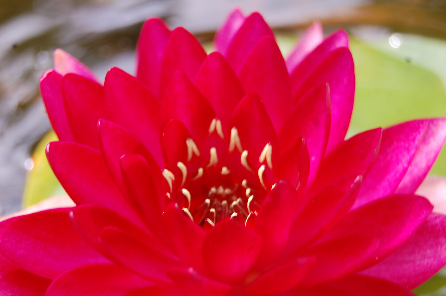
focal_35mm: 82
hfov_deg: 24.6
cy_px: 148
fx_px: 1021
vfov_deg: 16.5
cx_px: 223
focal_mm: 55
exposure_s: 1/125
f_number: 5.6
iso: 200
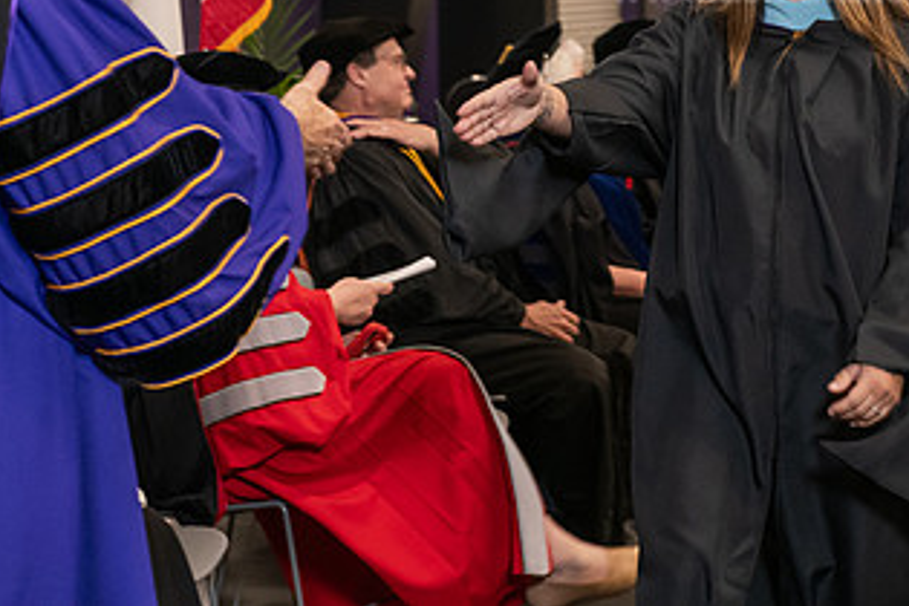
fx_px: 3257
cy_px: 50
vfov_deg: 10.6
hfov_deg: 15.9
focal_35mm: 129
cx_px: 479
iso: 2000
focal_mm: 70
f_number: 5
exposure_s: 1/125
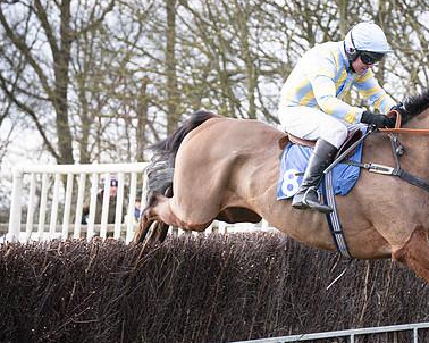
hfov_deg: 11.7
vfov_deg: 9.4
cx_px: 284
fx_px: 2094
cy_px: 225
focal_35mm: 165
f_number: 2.8
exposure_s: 1/1600
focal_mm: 70
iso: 400
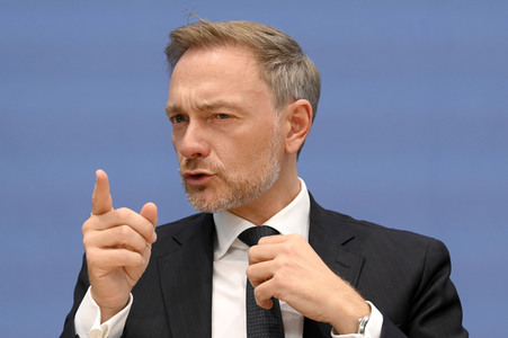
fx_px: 1974
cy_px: 169
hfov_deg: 14.7
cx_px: 254
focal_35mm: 140
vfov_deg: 9.8
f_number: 5.6
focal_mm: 140
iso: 3200
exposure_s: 1/500
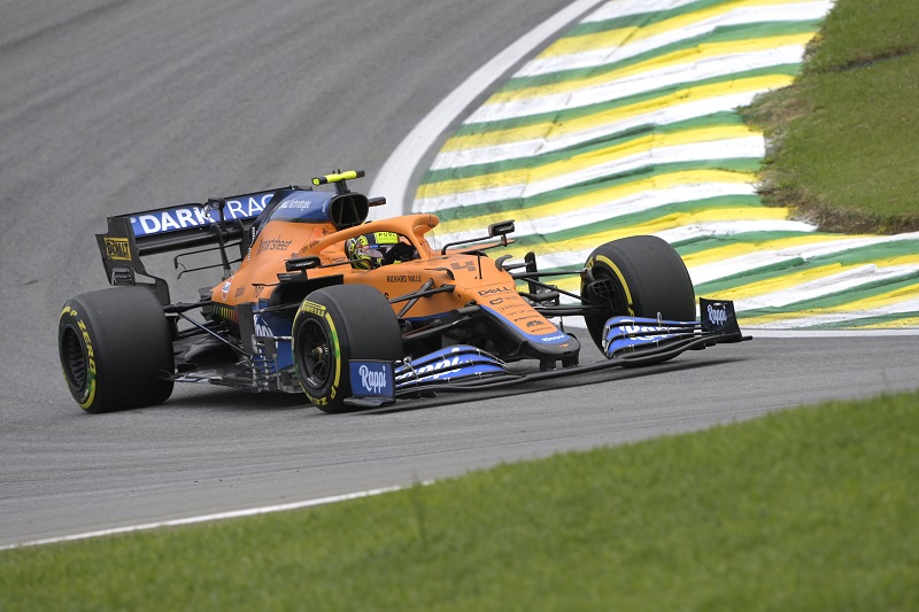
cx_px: 460
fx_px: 14292
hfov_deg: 3.7
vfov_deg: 2.5
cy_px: 306
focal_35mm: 560
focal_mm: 560
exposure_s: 1/1600
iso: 400
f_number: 8
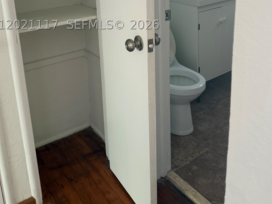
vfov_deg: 36.5
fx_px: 291
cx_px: 144
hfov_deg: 50.1
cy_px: 25
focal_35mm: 37
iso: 250
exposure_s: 1/60
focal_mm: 6.76
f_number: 1.78
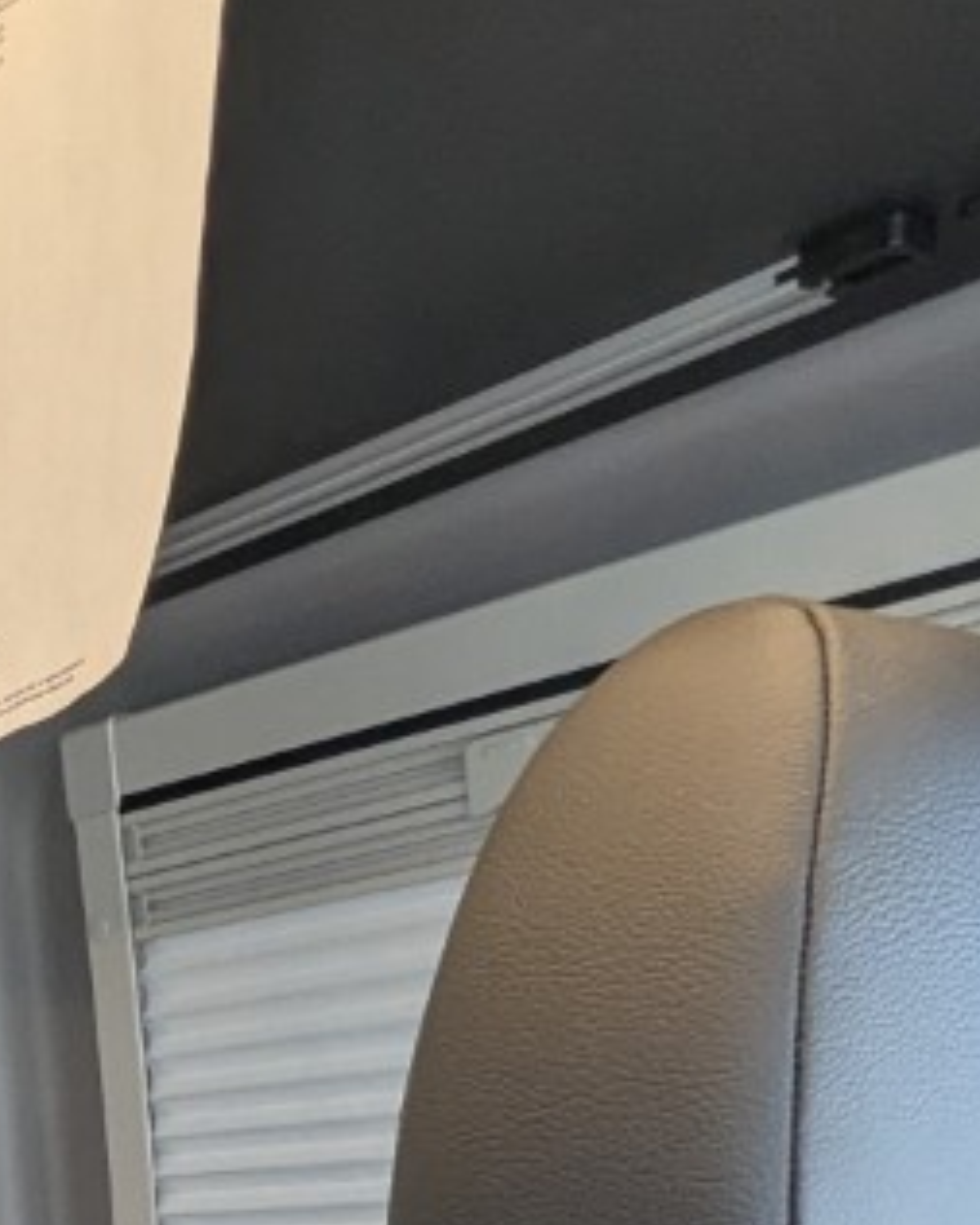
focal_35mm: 69
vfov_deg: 23.4
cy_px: 1702
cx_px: -389
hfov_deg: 19.9
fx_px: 2500
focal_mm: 2.35
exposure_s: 1/56.3
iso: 90
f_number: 2.2
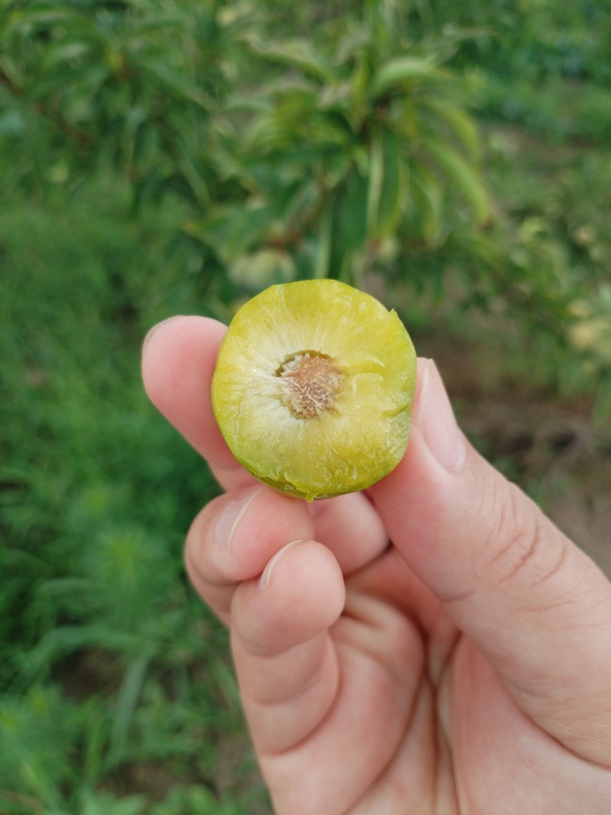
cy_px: 408
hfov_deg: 53.1
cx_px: 306
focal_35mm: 26
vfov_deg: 67.3
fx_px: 612
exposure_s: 1/230
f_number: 1.8
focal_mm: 4.25
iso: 100
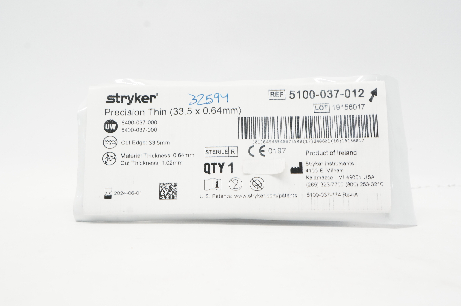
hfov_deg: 41.2
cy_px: 153
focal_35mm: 48
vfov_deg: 28.0
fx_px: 614
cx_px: 230
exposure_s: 1/20
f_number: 11
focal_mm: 32
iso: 800
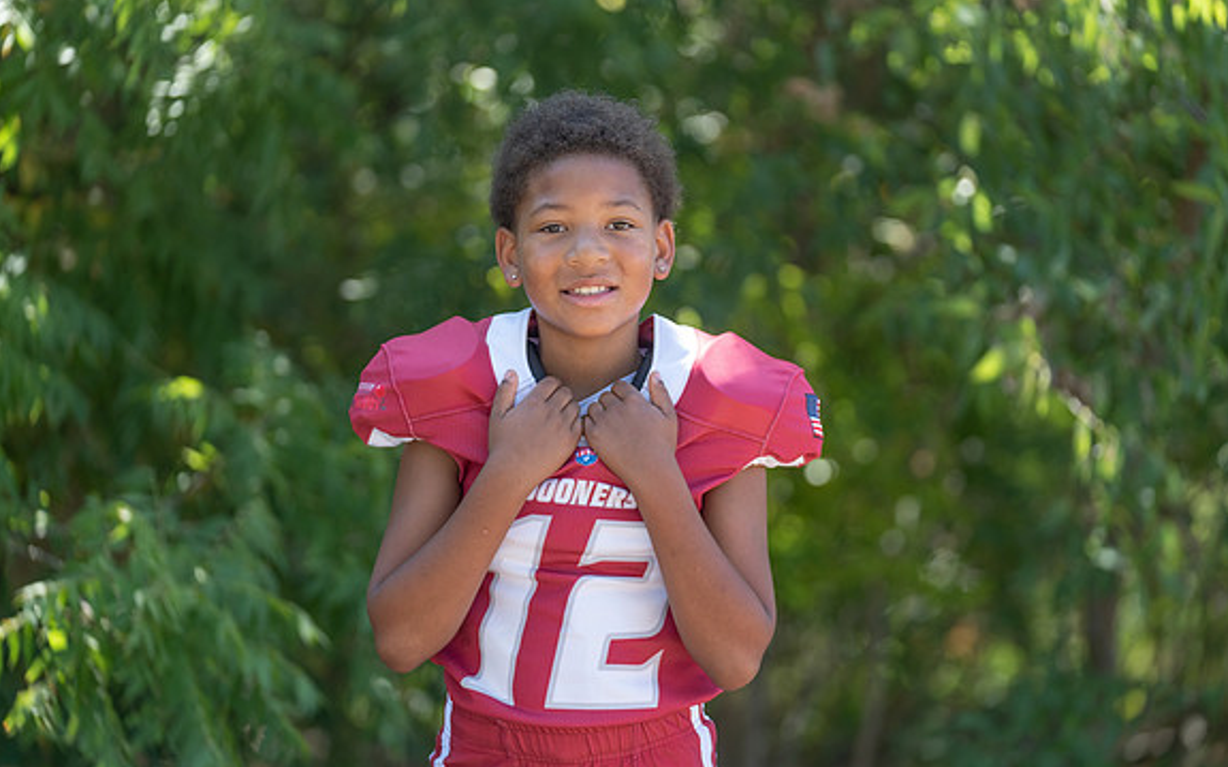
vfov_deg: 9.2
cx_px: 613
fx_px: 4751
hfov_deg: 14.7
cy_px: 379
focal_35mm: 142
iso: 100
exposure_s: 1/320
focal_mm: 138
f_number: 2.8
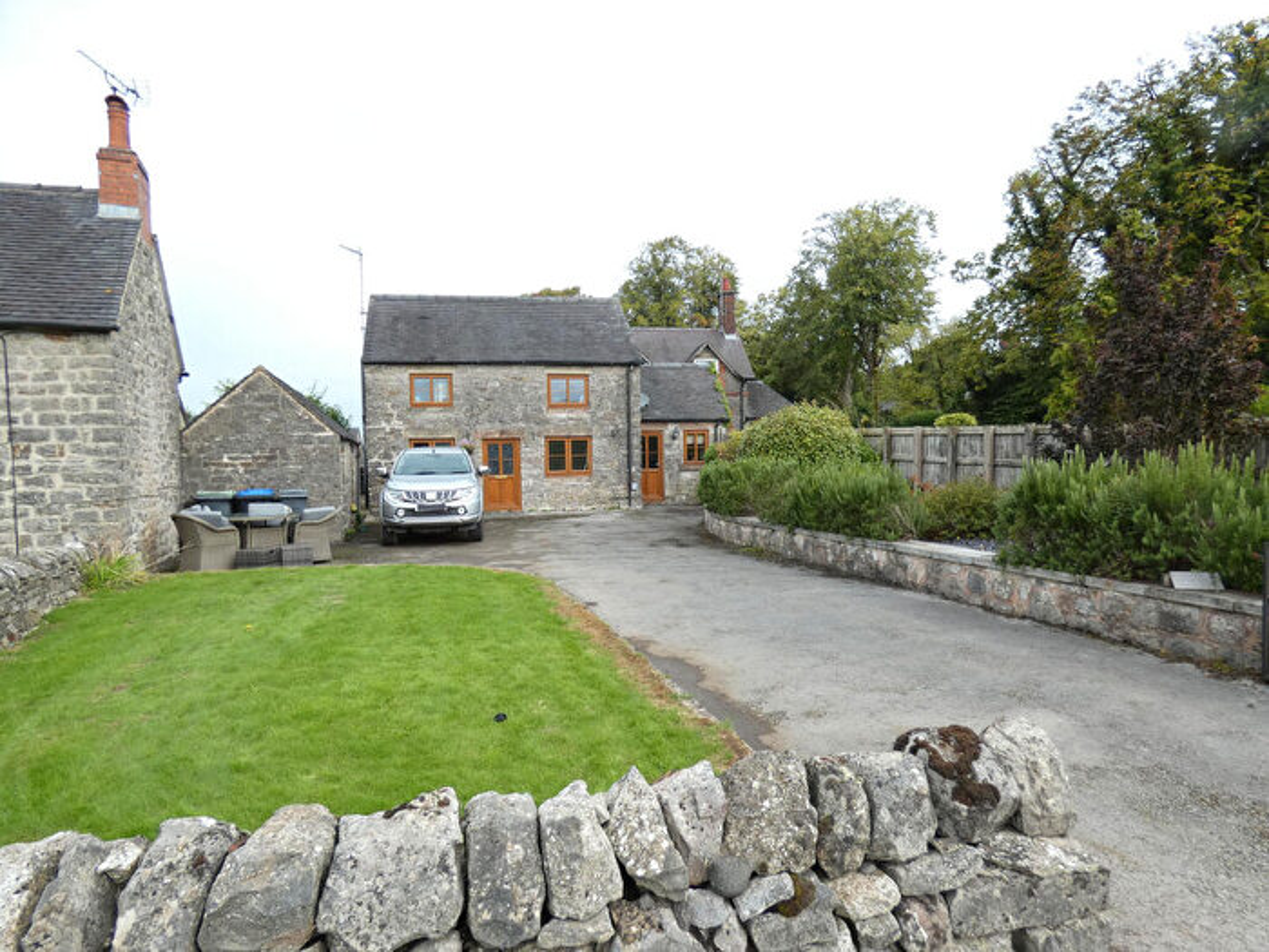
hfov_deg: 81.7
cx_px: 634
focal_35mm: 20
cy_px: 476
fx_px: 733
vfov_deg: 66.0
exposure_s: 1/400
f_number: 2.8
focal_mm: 3.6
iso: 80
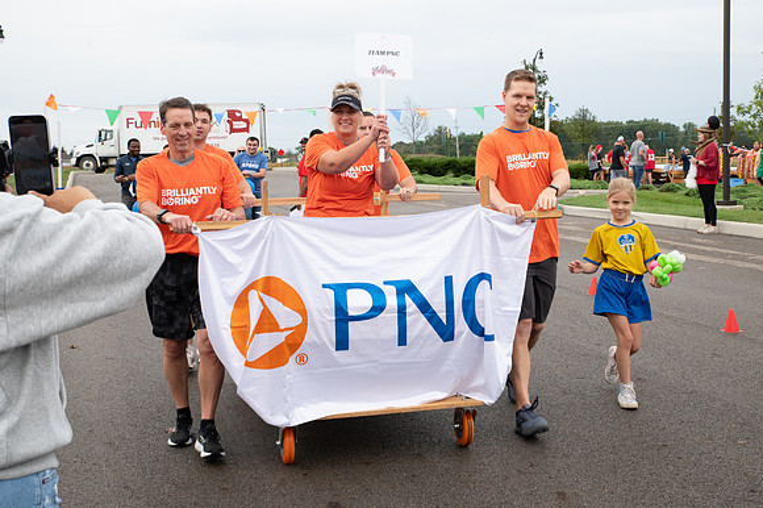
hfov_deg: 40.4
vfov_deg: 27.6
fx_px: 1035
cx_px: 414
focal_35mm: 49
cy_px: 232
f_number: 10
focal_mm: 45
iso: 640
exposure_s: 1/200
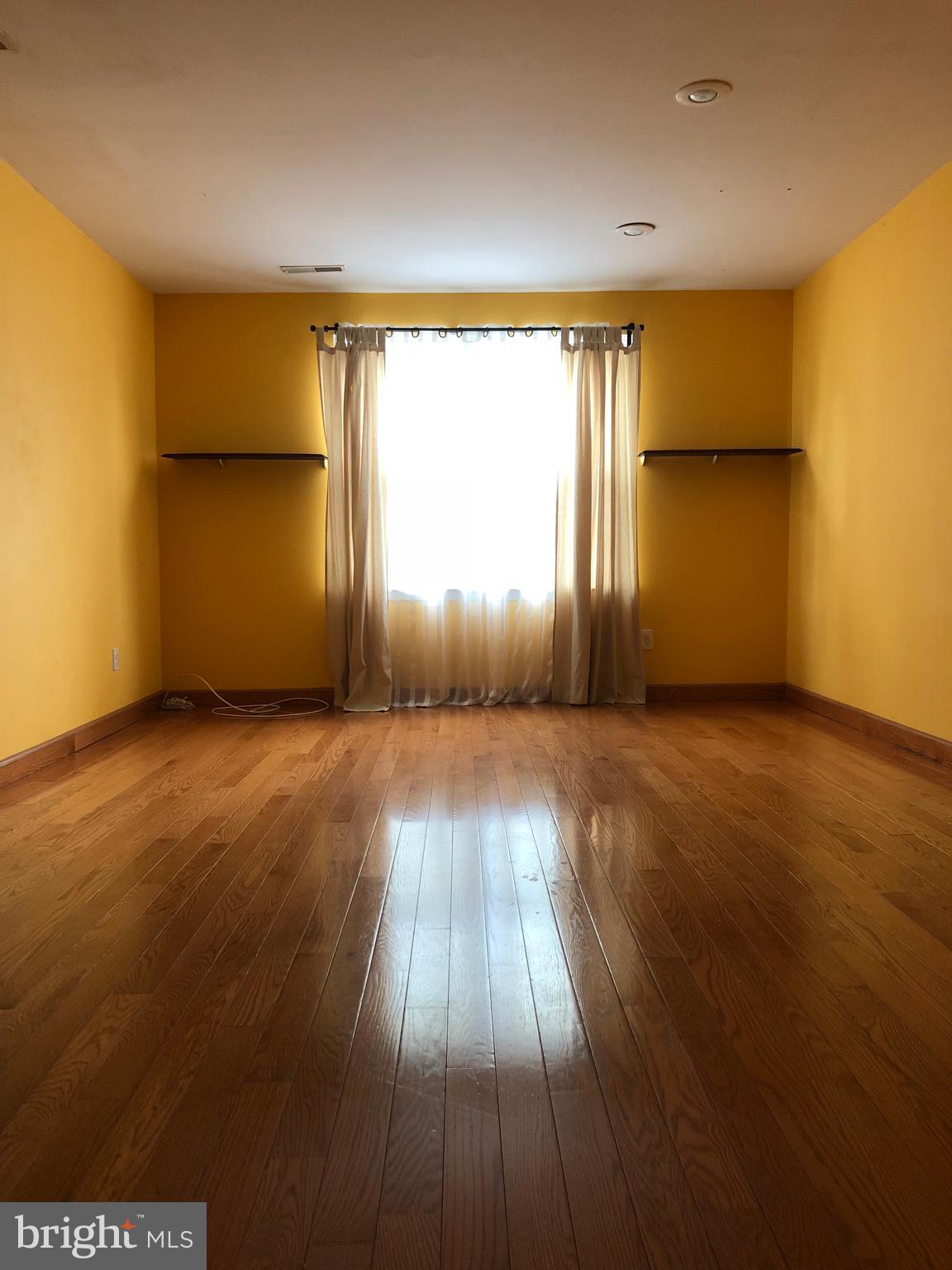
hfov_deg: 49.7
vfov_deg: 63.4
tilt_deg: -2.5
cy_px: 635
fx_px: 1027
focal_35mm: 28
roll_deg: +0.7
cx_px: 476
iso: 40
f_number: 1.8
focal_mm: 4
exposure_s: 1/20
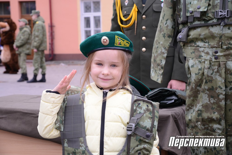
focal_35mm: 78
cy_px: 78
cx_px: 116
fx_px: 503
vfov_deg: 17.5
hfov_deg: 26.0
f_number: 10
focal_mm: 78
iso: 1000
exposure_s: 1/320
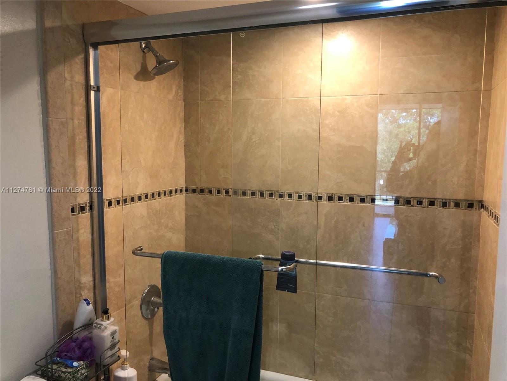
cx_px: 254
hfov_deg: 63.4
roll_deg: -2.3
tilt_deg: -4.8
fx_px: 410
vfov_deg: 49.7
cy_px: 190
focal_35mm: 28
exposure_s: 1/30
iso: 32
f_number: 1.8
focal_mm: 3.99
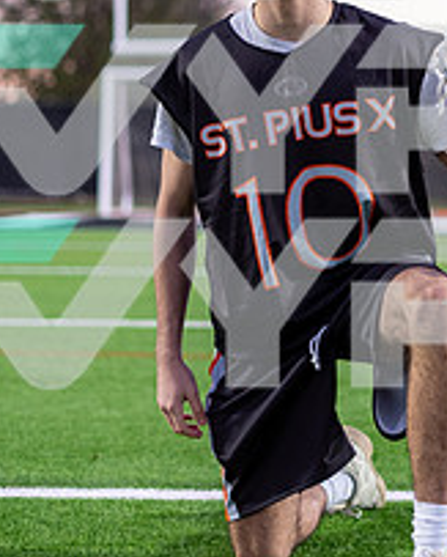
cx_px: 325
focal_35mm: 104
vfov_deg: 18.3
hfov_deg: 14.8
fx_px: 1716
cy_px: 110
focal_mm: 50
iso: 800
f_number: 1.8
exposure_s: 1/400
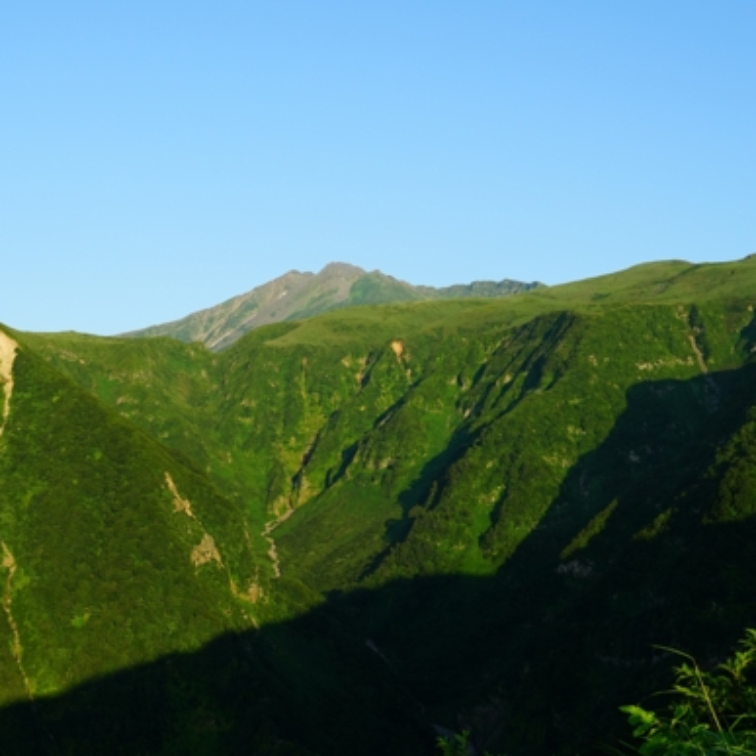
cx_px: 217
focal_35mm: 51
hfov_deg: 32.9
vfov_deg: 33.4
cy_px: 334
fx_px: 1260
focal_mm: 29
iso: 100
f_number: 6.7
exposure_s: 1/200
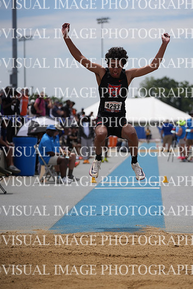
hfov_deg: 9.8
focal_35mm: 140
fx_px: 1125
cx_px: 97
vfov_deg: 14.6
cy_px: 137
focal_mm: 127
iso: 320
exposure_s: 1/8000
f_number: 4
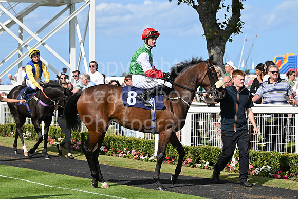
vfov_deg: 10.2
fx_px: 1118
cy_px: 100
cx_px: 149
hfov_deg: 15.2
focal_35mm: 135
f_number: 5.6
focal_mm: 135
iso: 500
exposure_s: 1/3200
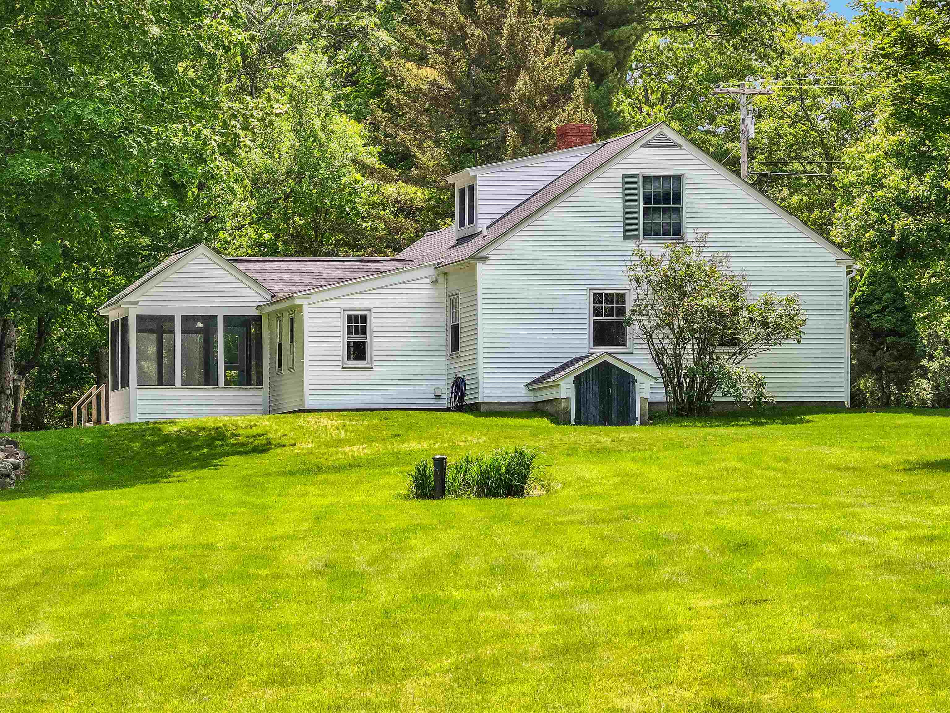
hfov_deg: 11.9
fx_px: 4556
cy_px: 356
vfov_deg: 8.9
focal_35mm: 166
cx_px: 475
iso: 100
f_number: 3.4
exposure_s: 1/240
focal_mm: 30.71
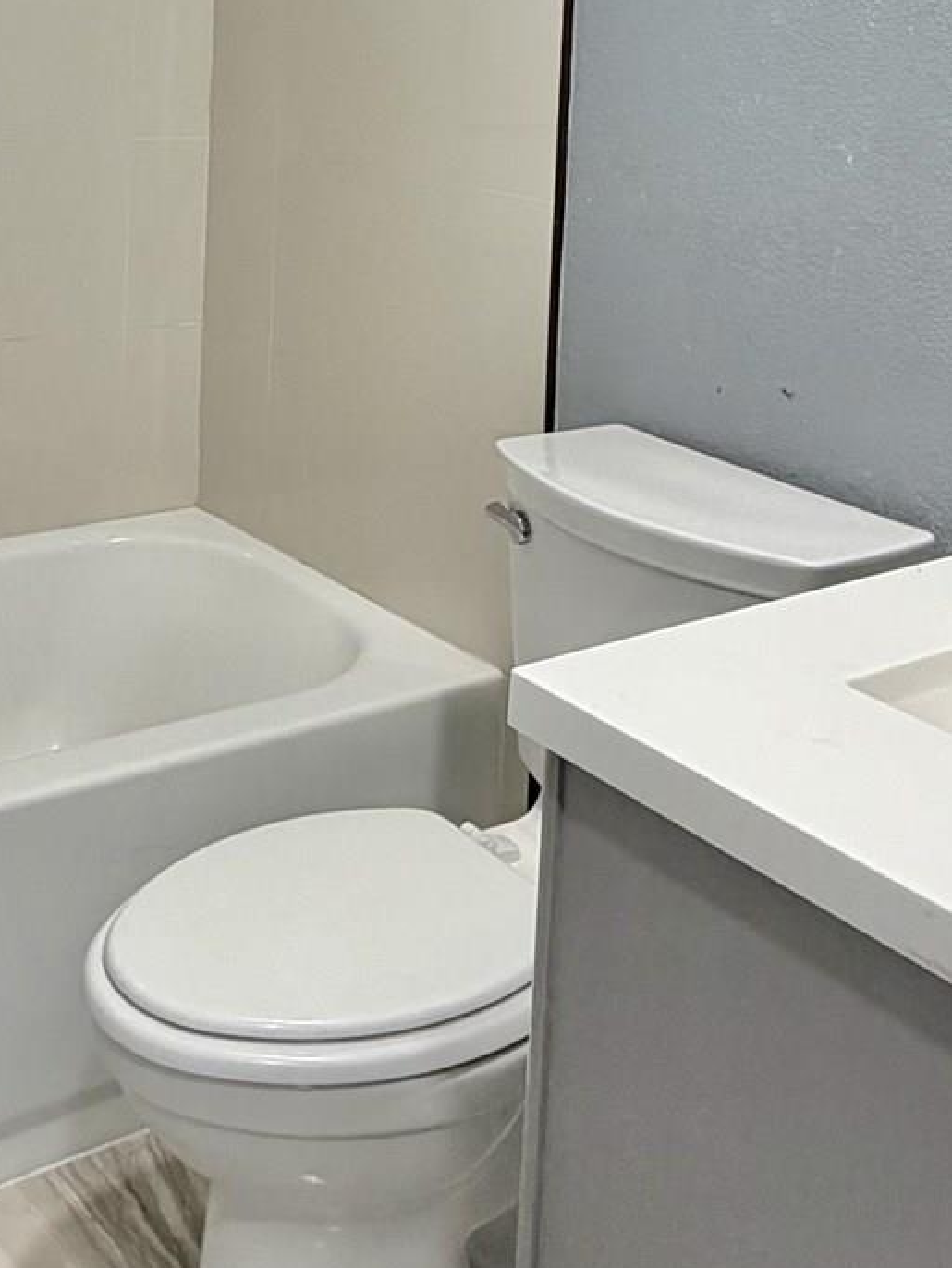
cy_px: 109
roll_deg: -2.6
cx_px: 253
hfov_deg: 30.4
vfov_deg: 37.6
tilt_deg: -4.2
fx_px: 1722
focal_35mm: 47
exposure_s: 1/60
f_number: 2.2
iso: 200
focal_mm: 2.22
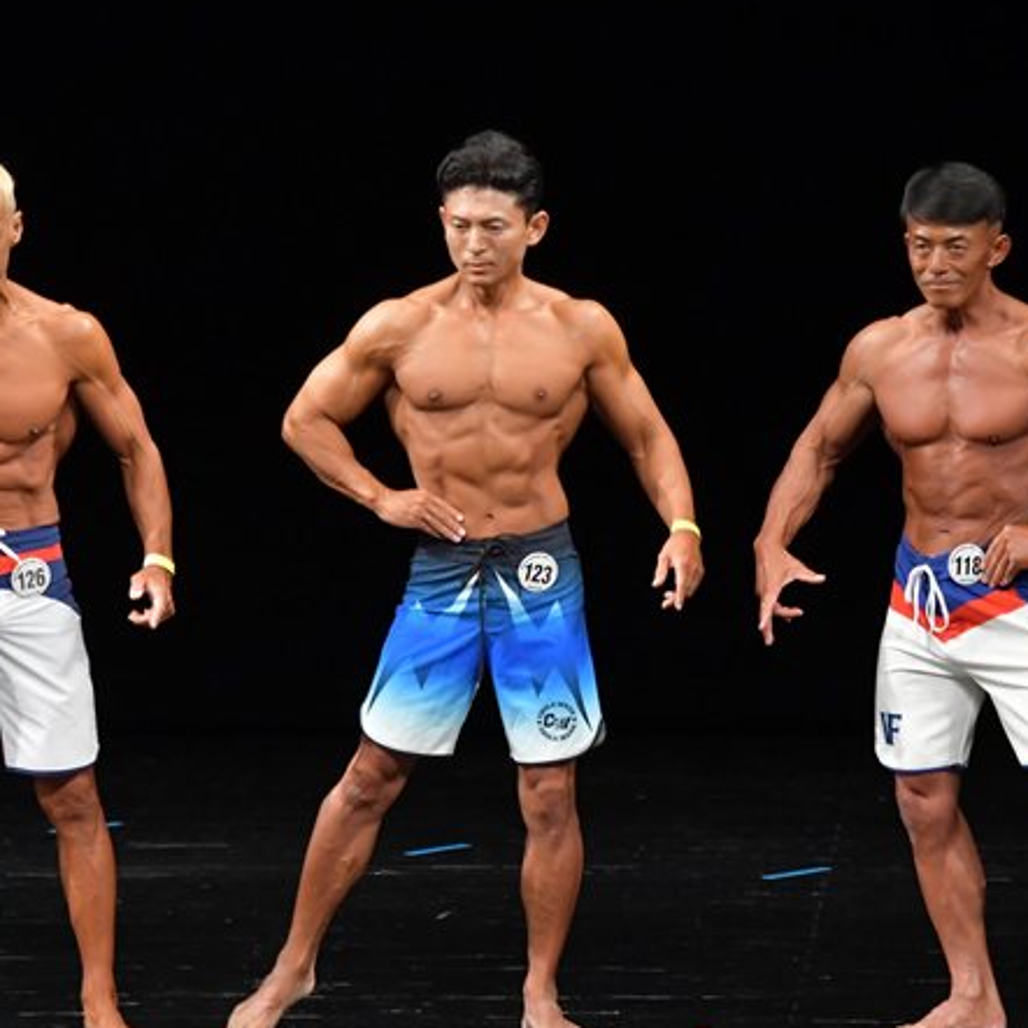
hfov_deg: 4.6
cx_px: 697
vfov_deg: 4.6
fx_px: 12767
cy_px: 567
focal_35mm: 380
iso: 3200
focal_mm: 170
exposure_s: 1/400
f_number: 5.6
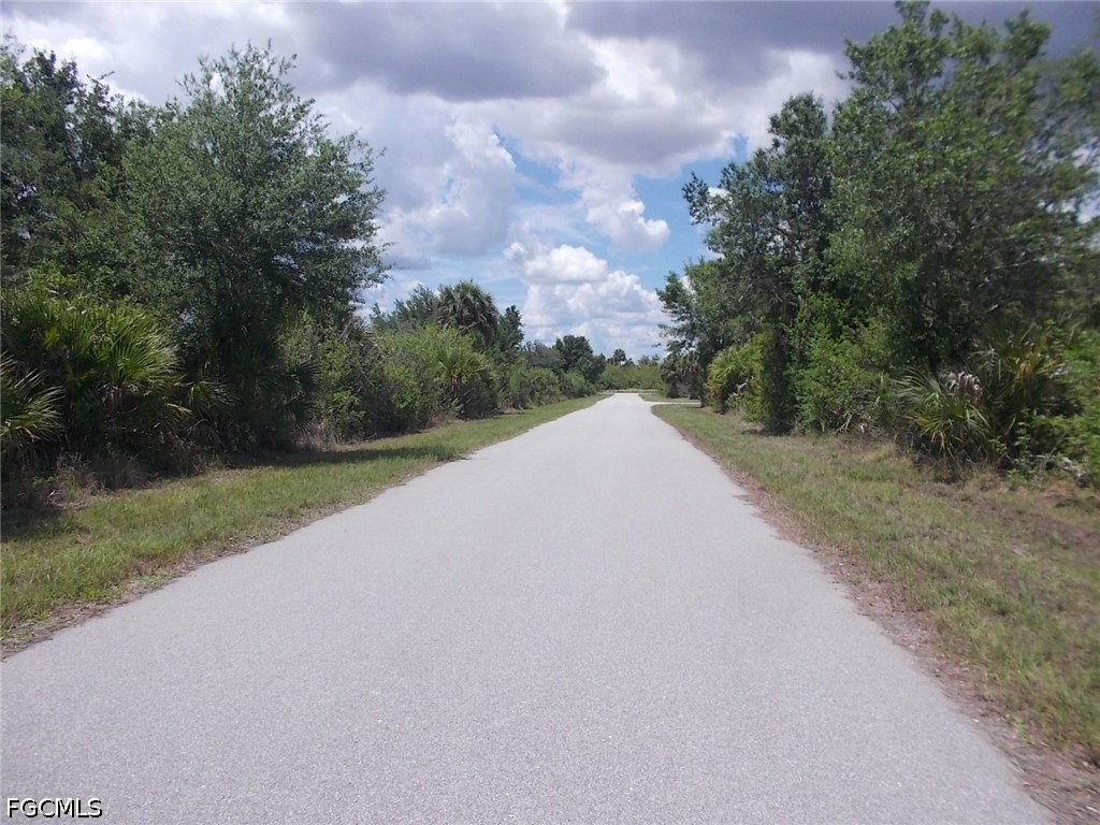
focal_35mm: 29
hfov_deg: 61.7
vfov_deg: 48.2
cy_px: 412
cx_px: 550
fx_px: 922
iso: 80
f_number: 3.3
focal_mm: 4.1
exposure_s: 1/1000
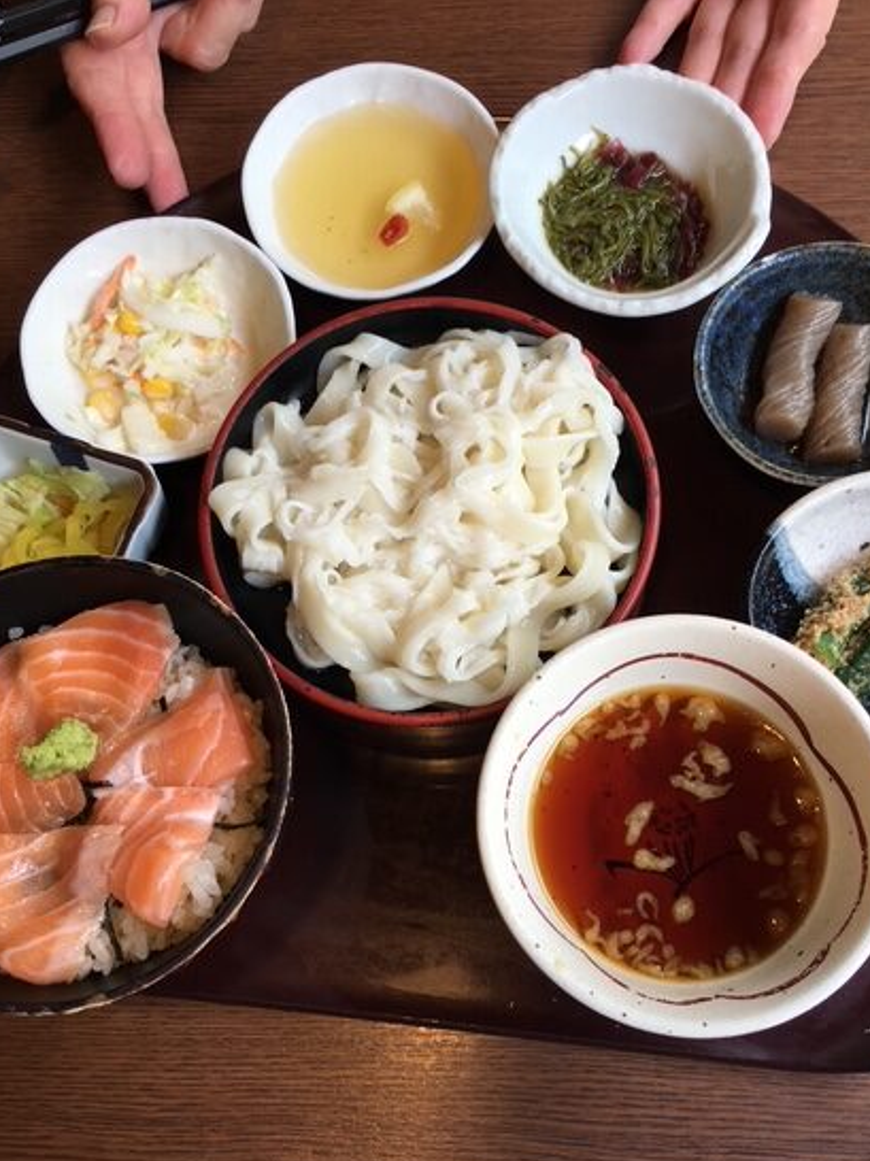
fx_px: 1140
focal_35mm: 34
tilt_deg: -73.4
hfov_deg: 41.8
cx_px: 453
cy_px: 644
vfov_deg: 53.9
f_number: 2.2
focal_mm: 4.15
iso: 25
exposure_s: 1/60
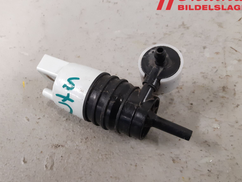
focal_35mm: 35
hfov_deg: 52.1
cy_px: 106
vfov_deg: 40.6
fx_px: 245
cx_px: 91
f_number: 1.7
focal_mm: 3.93
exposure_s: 1/50
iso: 250
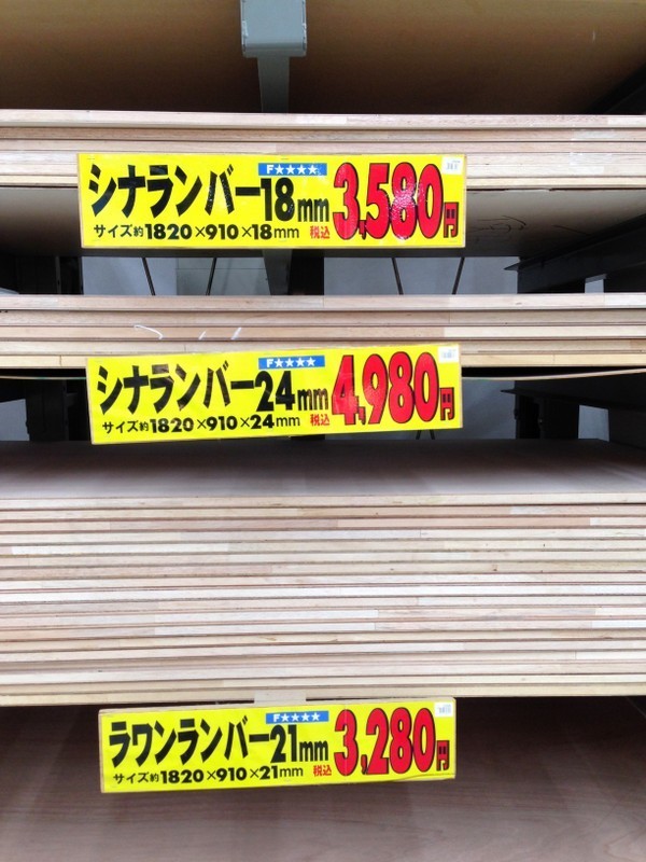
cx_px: 323
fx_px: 821
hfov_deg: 42.9
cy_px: 431
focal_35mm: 33
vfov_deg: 55.4
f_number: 2.4
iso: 80
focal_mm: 4.12
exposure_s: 1/20
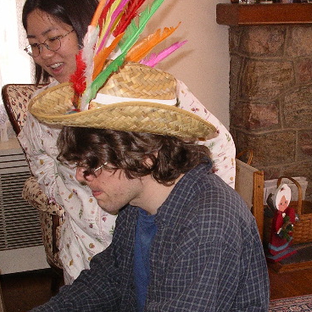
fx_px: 724
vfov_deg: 24.3
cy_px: 191
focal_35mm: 71
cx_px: 212
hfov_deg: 24.2
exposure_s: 1/40
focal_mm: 7.8
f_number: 2.8
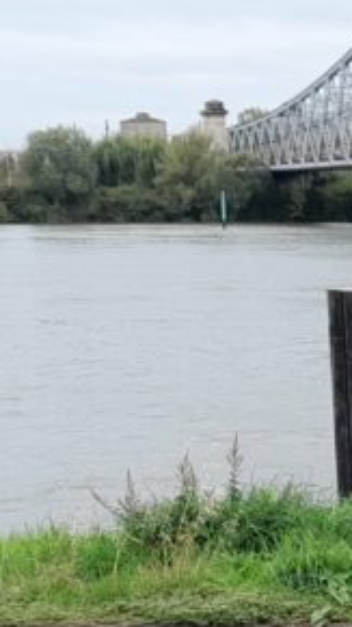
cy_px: 569
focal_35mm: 104
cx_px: 656
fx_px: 1727
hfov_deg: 10.8
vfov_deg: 20.1
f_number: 1.8
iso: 40
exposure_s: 1/100
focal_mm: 4
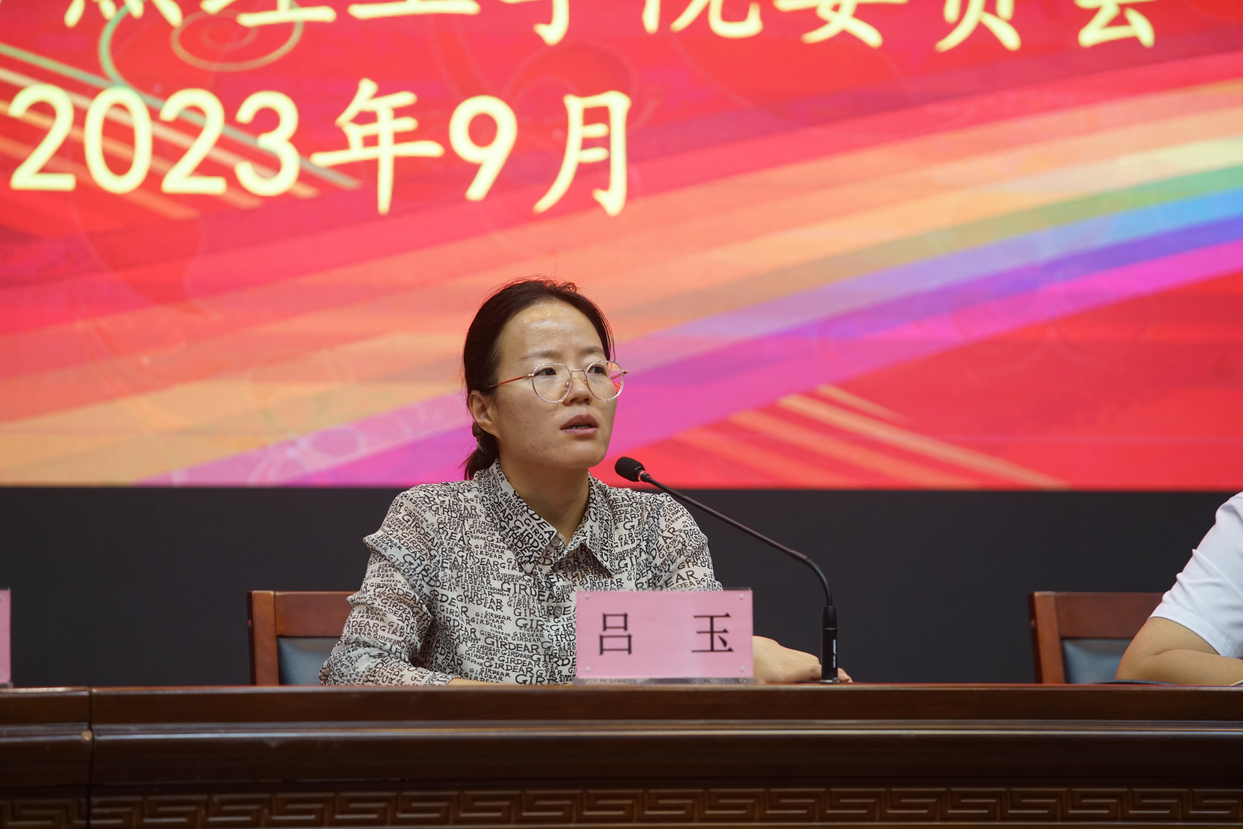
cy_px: 414
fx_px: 6906
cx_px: 622
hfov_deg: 10.3
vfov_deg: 6.9
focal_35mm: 200
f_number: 4
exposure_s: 1/200
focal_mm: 200
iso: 1250
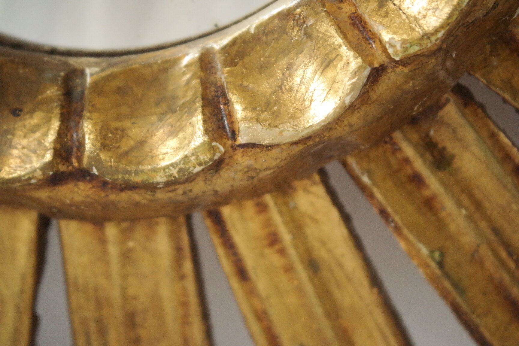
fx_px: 1110
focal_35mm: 77
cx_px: 260
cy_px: 173
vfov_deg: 17.7
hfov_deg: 26.3
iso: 3200
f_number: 9
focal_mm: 50
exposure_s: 1/30
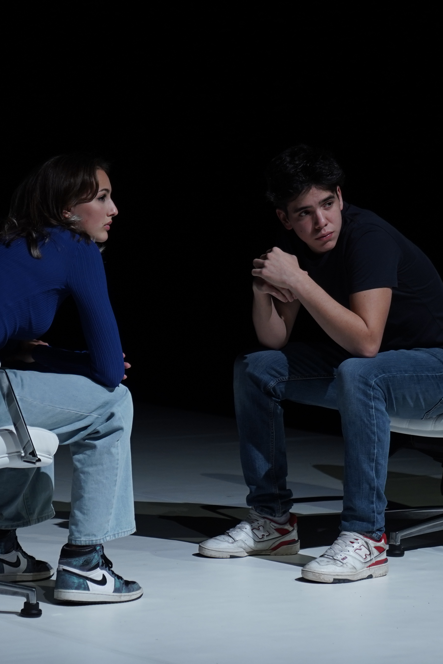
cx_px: 197
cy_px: 333
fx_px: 2916
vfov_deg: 13.0
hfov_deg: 8.7
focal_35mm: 158
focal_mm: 70
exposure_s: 1/100
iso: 640
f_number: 2.8
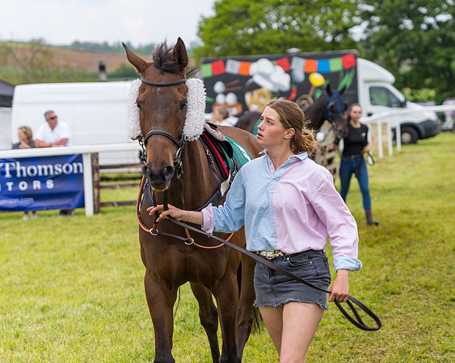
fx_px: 1965
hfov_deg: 13.2
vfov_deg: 10.6
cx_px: 275
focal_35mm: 146
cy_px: 166
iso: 50
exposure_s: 1/200
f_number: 4
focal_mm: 105
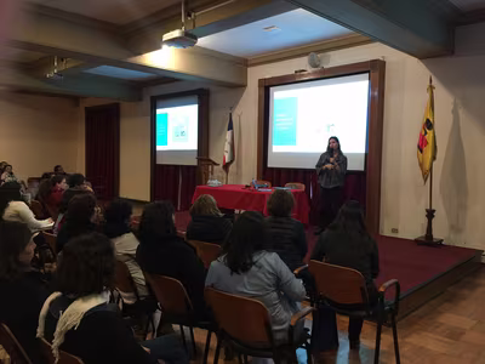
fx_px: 406
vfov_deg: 48.2
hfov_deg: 61.7
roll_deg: -0.9
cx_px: 242
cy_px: 182
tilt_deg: -3.0
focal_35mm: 29
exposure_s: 1/17
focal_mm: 4.15
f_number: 2.2
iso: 125
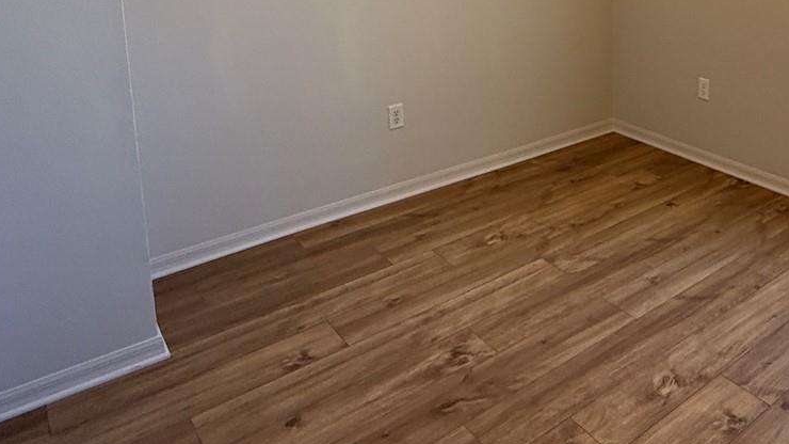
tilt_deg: -8.6
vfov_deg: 32.8
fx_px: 690
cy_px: 2
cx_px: 619
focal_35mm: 33
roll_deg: -1.0
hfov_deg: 55.7
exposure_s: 1/120
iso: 160
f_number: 2.2
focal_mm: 2.22
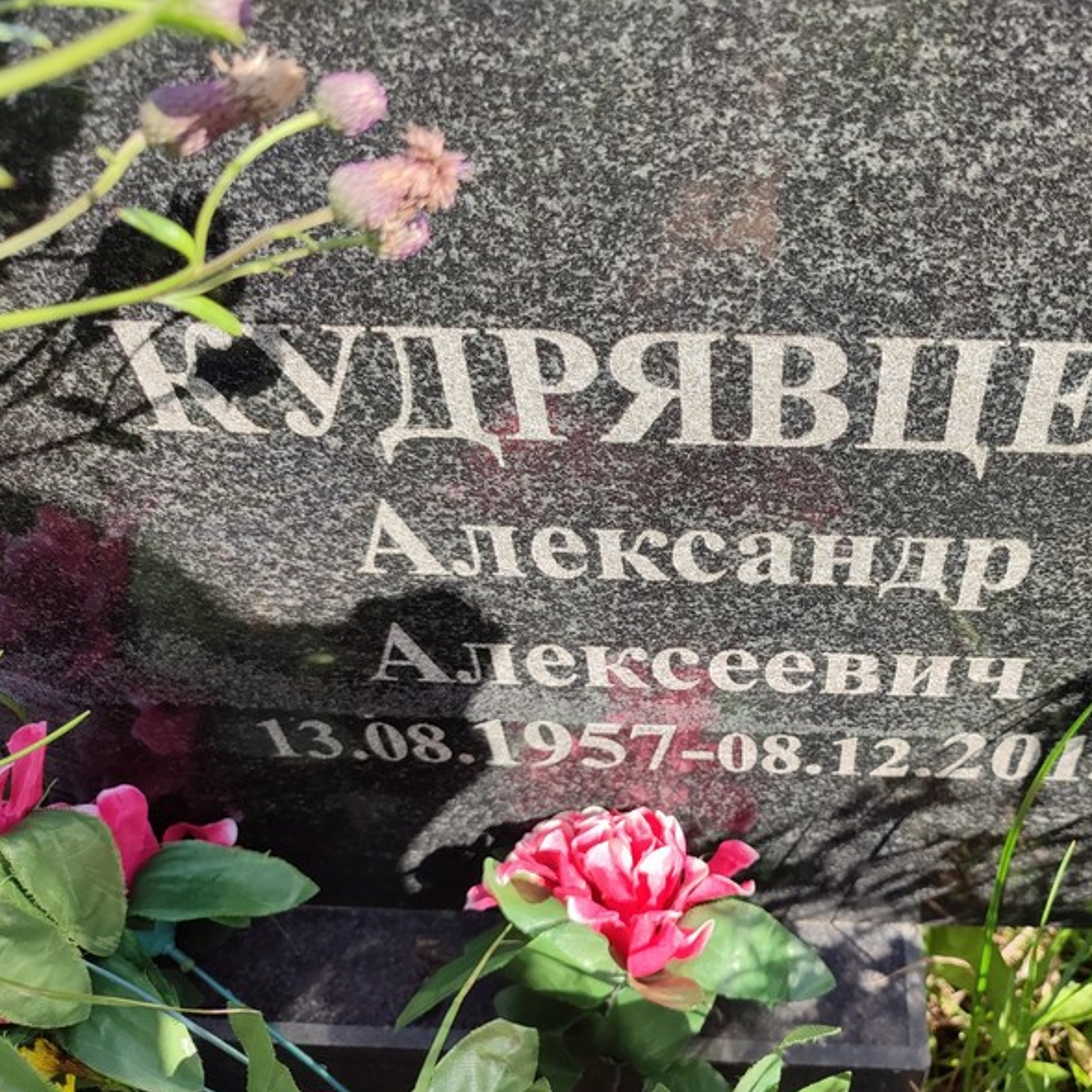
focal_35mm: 30
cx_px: 738
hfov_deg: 52.9
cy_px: 554
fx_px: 1071
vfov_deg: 54.0
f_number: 1.9
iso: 50
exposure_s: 1/272
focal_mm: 6.04
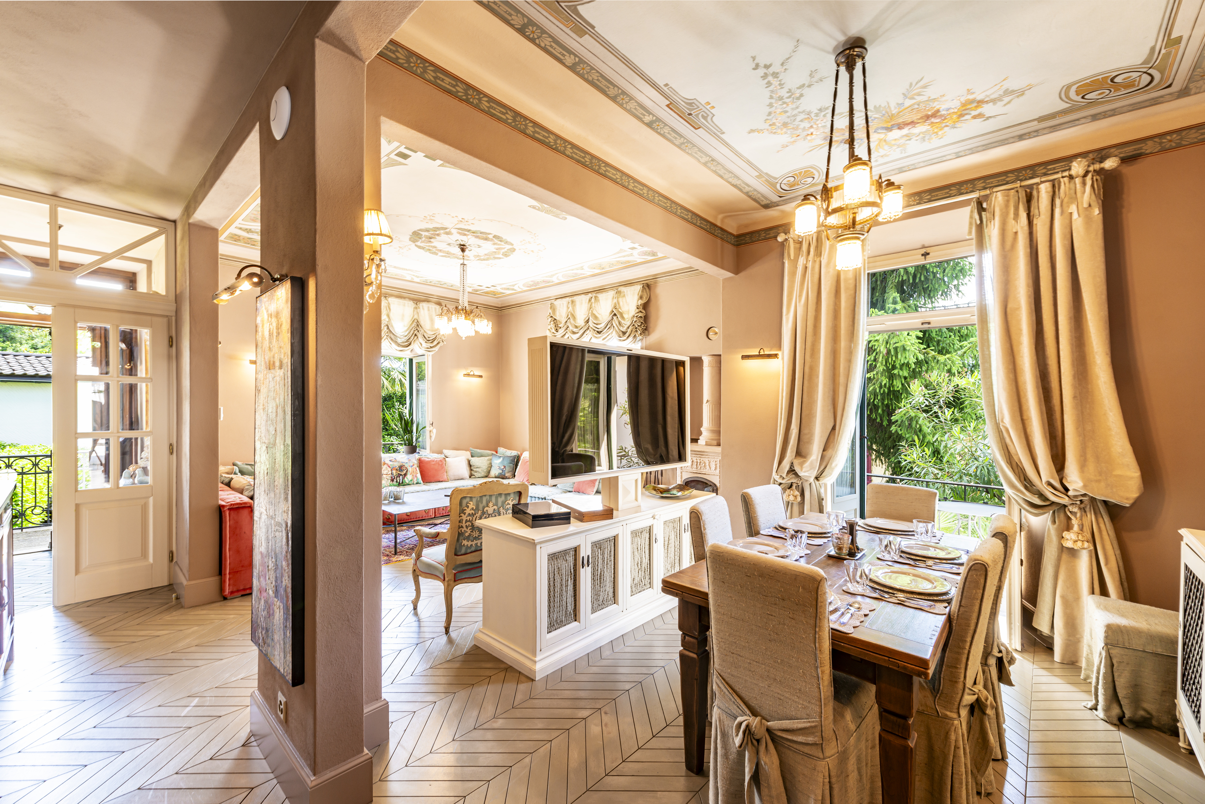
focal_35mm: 14
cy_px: 402
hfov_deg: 104.3
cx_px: 602
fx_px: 469
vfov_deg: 81.2
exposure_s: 1/2.5
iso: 100
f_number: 9
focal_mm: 14
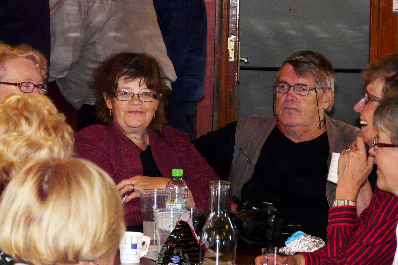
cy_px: 130
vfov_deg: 7.5
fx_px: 2023
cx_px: 198
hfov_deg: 11.2
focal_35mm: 183
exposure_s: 1/30
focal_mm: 28.8
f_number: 3.6
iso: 200
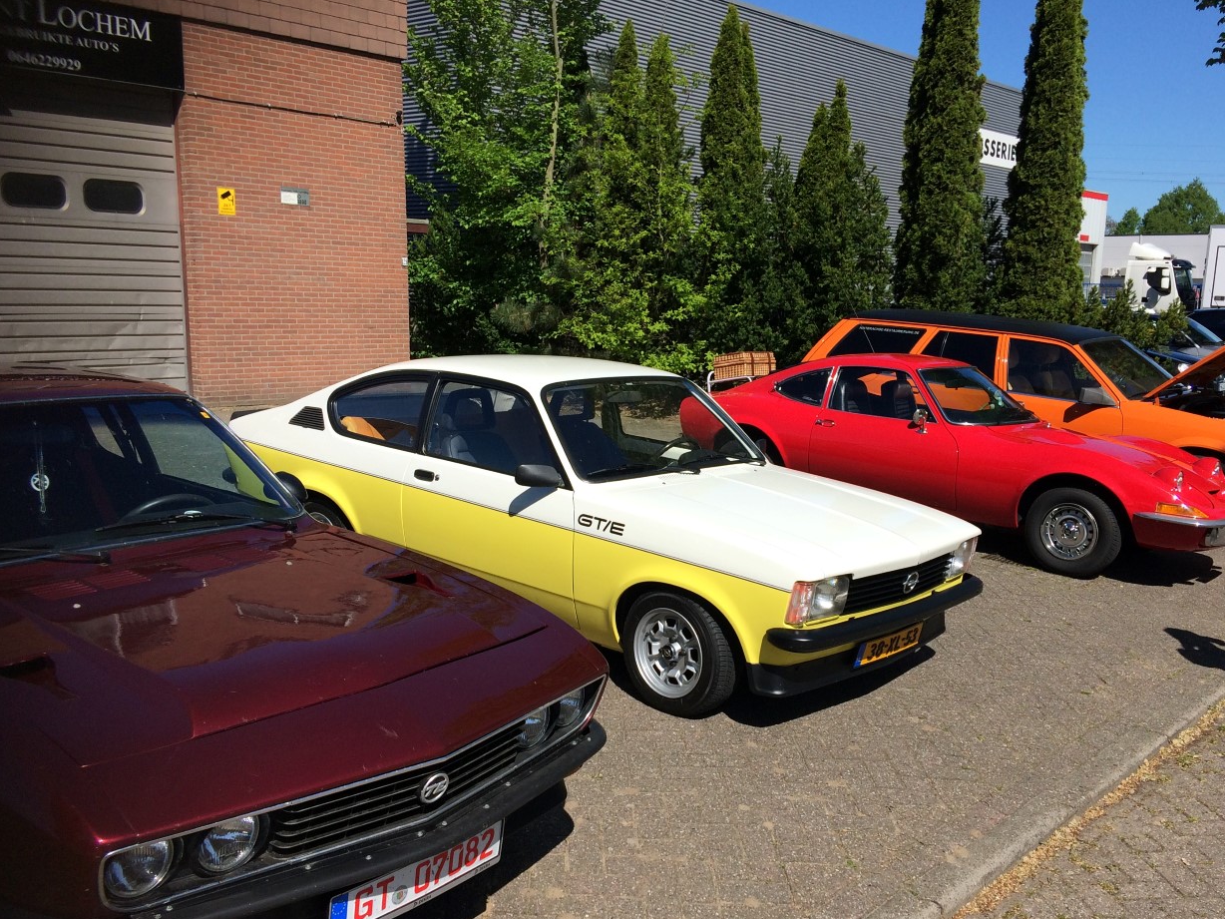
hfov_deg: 53.8
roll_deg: -1.2
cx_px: 682
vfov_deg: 41.7
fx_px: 1203
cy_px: 522
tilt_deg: -9.5
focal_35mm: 34
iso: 32
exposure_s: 1/2415
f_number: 2.2
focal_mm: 4.15
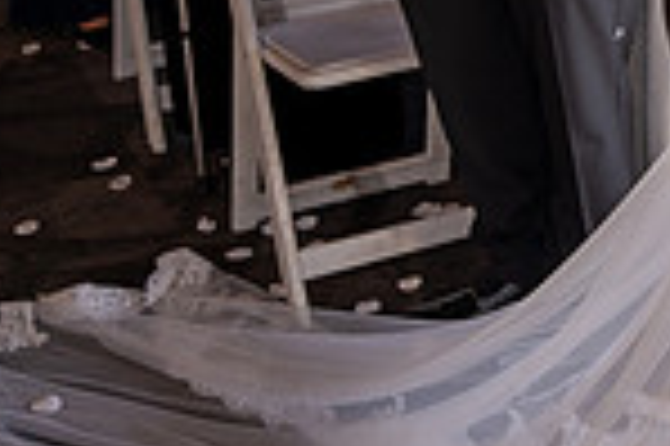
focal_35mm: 103
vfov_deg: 11.9
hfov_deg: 16.2
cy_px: -420
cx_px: 1257
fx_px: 1915
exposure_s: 1/100
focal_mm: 24
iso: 250
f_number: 3.5
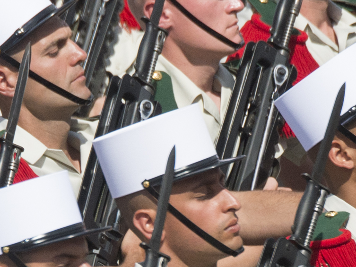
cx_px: 194
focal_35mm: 1532
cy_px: 268
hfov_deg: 1.3
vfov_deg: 1.0
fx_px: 15758
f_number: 8
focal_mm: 400
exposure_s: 1/8000
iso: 1600
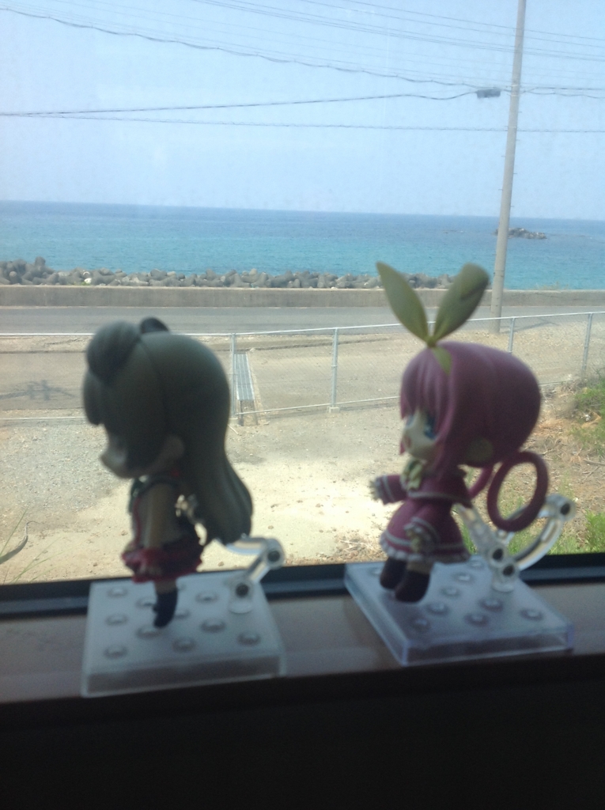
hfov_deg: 40.6
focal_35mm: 35
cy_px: 405
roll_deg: -2.2
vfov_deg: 52.7
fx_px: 818
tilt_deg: -15.0
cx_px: 302
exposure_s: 1/944
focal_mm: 4.28
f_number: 2.4
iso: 50
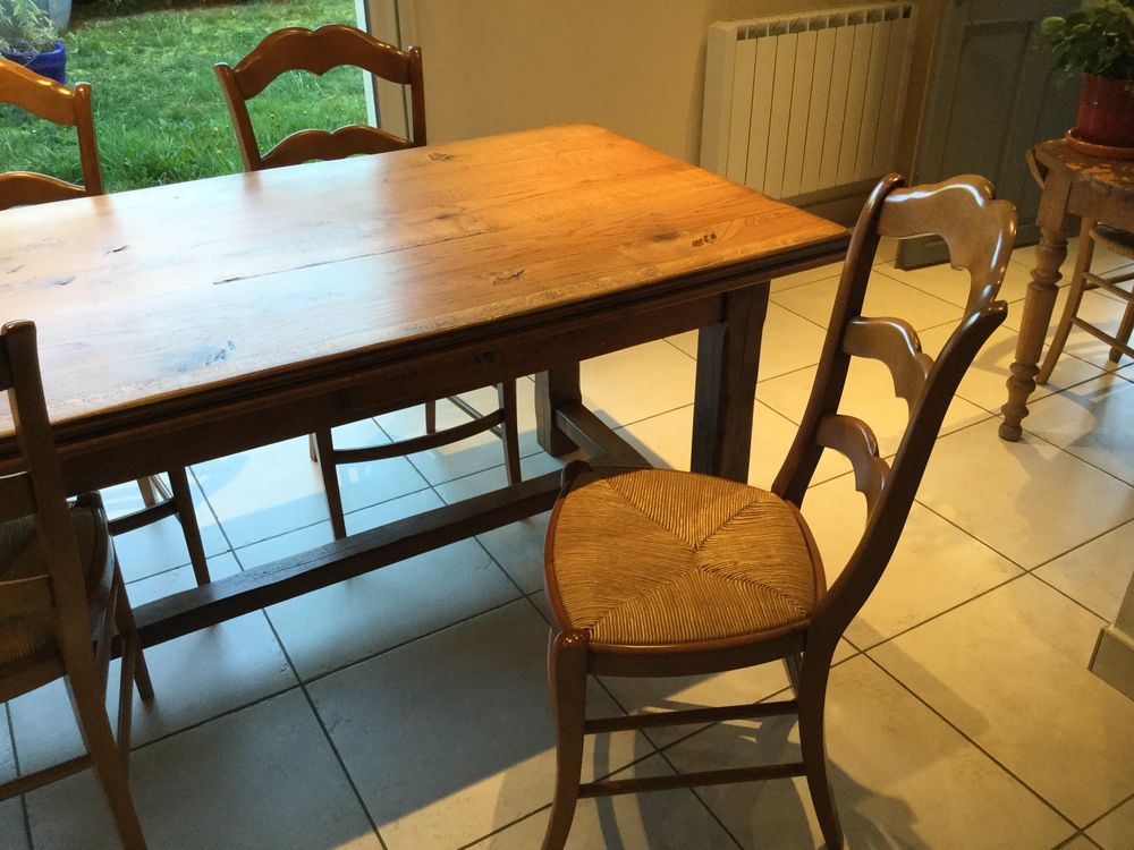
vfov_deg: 45.4
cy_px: 425
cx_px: 567
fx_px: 1016
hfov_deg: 58.4
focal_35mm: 31
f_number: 2.4
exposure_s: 1/33
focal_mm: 3.3
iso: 32
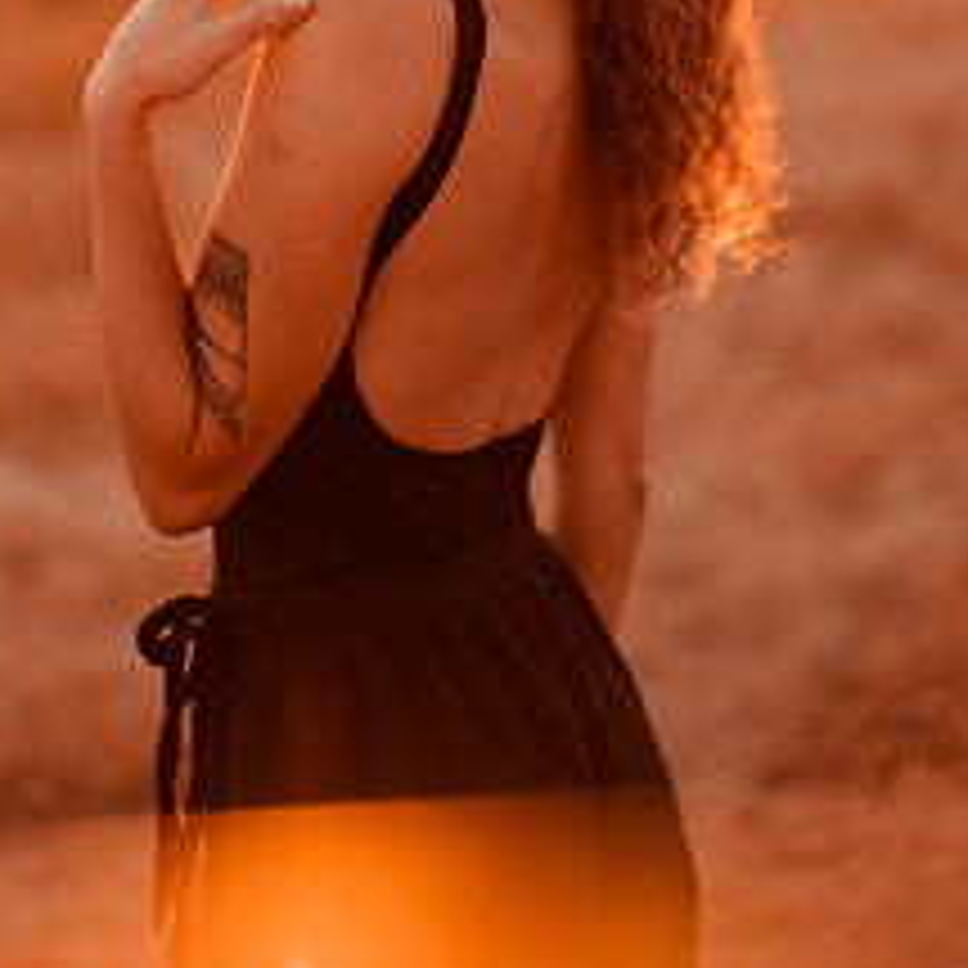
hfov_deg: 16.9
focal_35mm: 103
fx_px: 3259
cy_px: 171
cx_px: 419
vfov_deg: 16.7
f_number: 1.4
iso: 100
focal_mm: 58
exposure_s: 1/1600
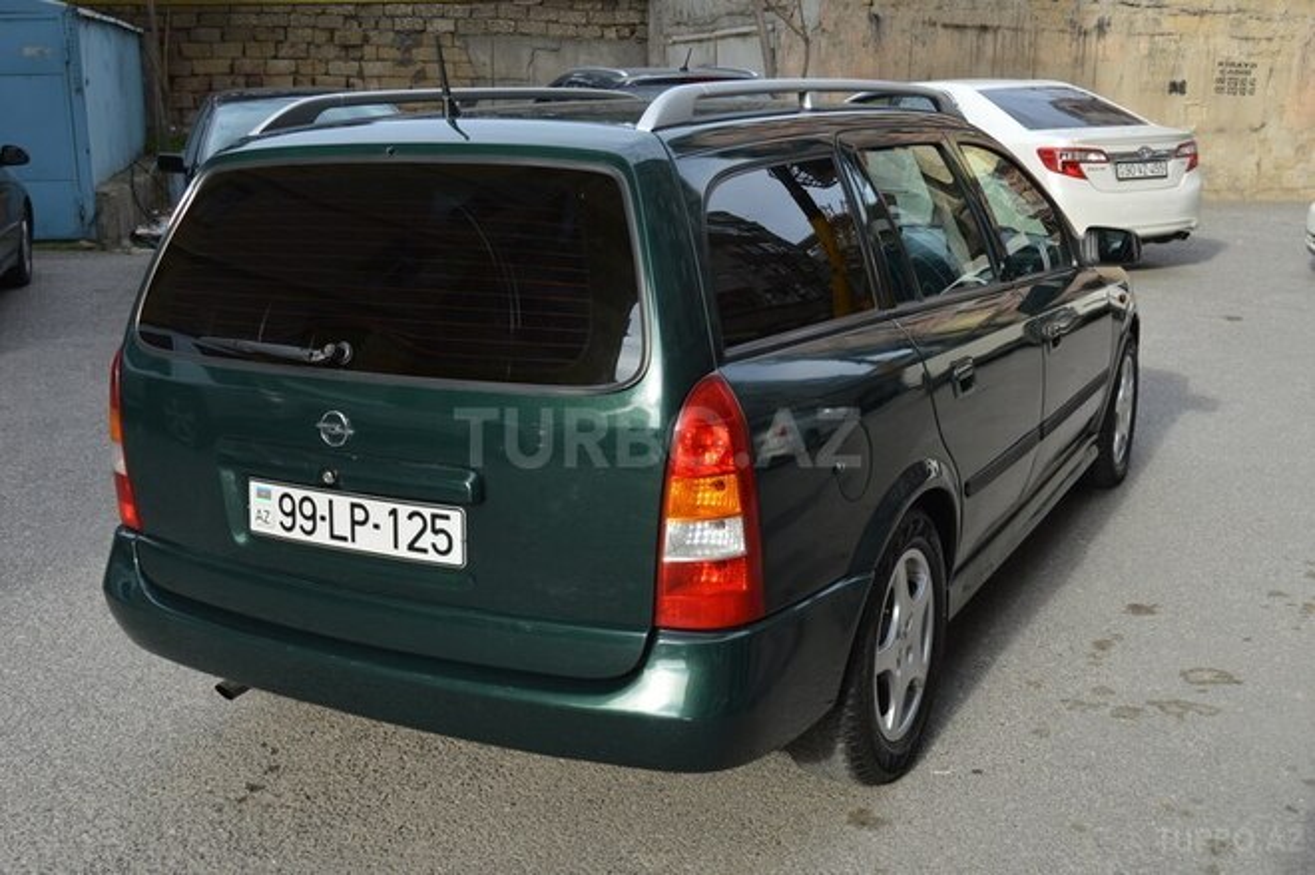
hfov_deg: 53.2
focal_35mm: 36
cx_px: 658
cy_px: 438
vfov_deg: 36.8
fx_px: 1314
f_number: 5.6
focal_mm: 24
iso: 125
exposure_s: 1/125
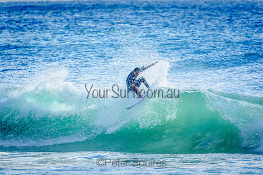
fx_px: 4384
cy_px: 88
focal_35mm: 600
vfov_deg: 2.3
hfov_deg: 3.4
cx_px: 132
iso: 400
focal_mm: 400
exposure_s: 1/2000
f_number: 5.6
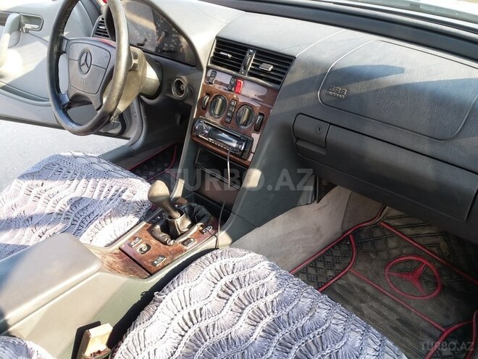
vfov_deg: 49.7
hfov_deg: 63.4
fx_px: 387
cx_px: 239
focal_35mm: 28
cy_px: 180
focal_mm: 3.7
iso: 50
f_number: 1.9
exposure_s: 1/100
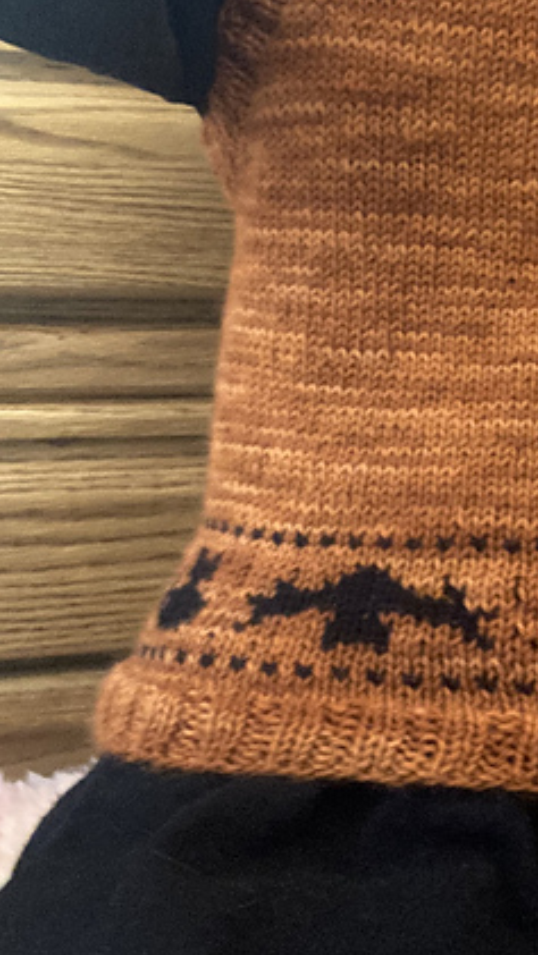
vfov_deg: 38.7
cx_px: 510
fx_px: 1343
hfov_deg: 22.0
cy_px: 320
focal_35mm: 53
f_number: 2.2
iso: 640
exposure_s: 1/15
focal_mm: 2.87
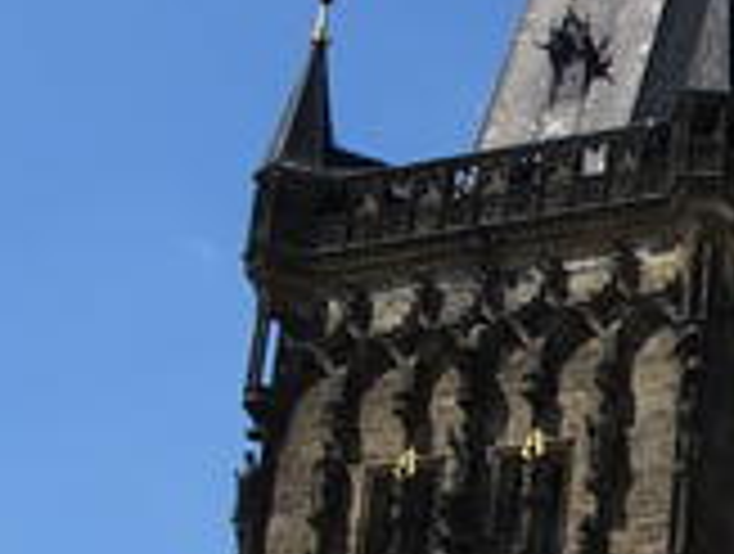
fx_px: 1998
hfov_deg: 17.6
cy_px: 842
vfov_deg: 14.6
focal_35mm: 94
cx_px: 1247
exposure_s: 1/1000
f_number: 3.5
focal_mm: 4.1
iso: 80
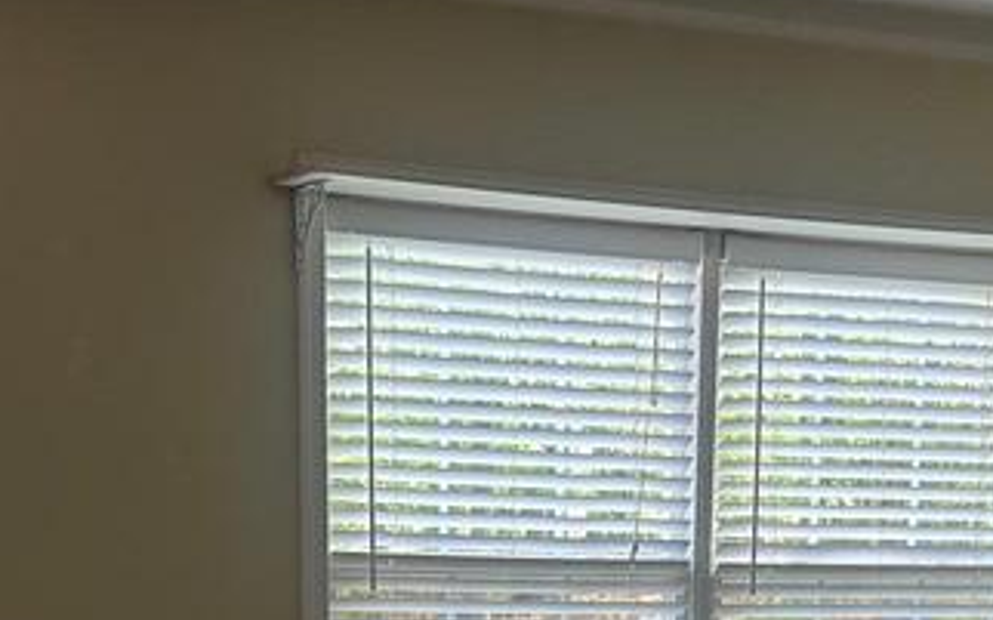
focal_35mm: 81
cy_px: 901
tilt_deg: -8.4
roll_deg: -2.1
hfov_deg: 25.4
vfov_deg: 15.0
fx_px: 2191
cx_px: 635
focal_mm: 6.86
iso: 125
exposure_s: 1/121
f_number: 1.78
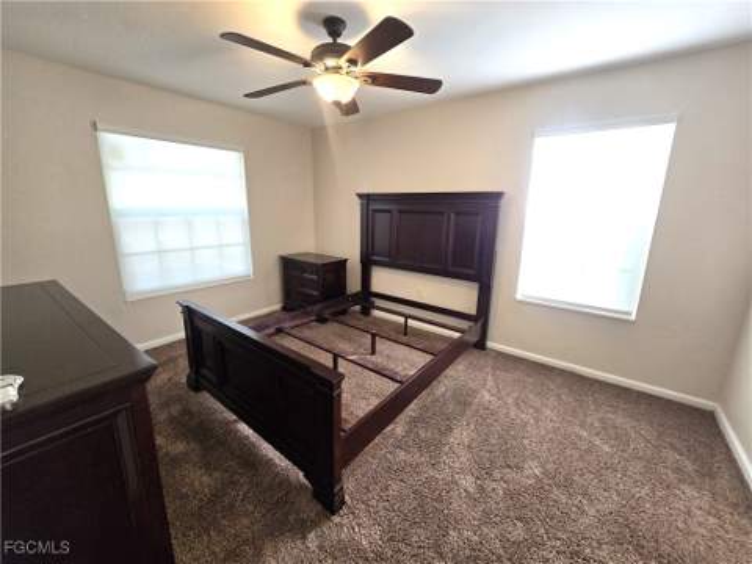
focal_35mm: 13
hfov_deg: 106.2
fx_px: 282
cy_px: 282
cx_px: 376
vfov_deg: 89.9
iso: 125
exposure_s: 1/60
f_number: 2.2
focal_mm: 2.2
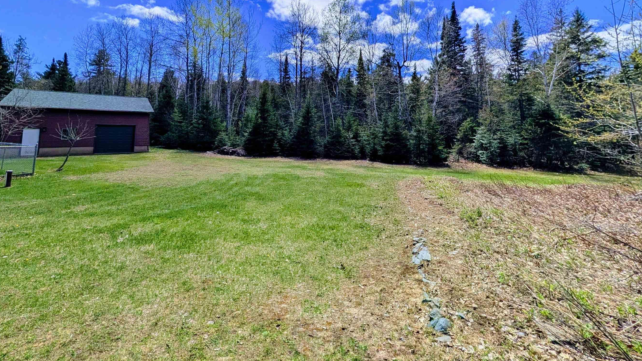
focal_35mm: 15
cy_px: 109
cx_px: 319
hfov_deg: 103.0
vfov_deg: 67.7
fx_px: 255
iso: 42
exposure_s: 1/8333
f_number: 1.7
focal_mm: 2.02
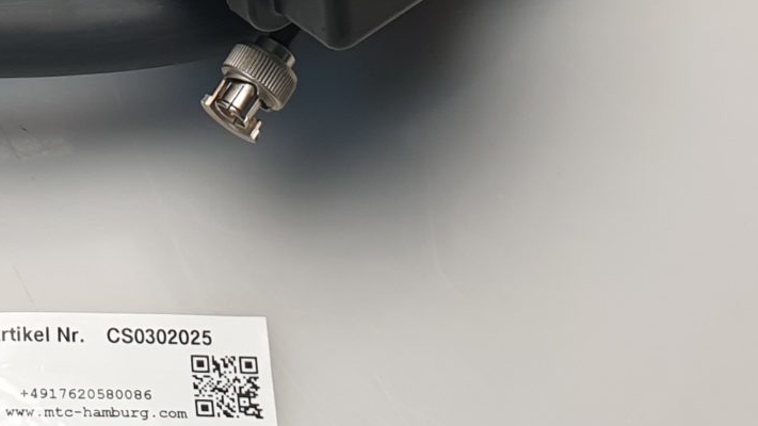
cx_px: -23
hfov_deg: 20.2
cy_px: -433
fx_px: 2050
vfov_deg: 10.8
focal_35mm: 102
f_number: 2.4
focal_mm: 4.3
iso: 64
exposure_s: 1/50
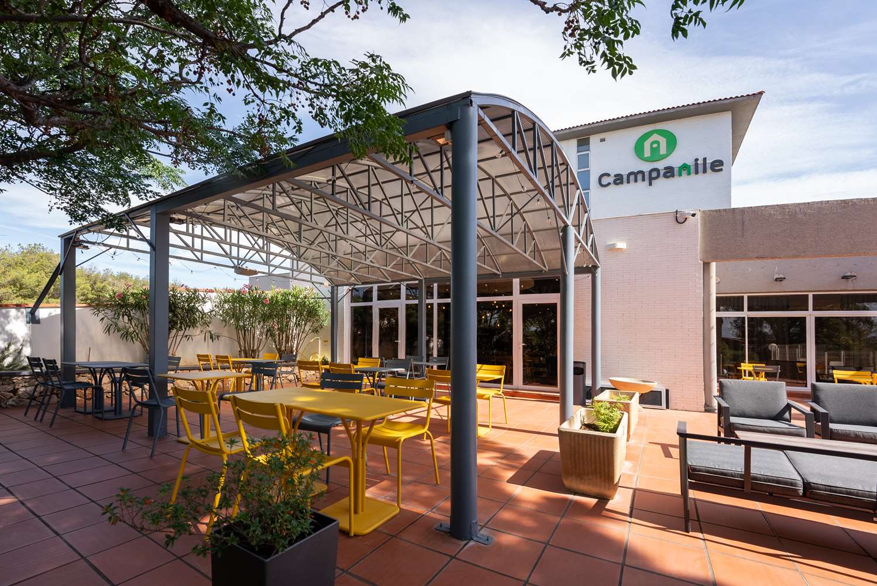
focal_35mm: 14
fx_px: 341
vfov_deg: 81.3
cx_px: 438
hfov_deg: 104.2
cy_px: 293
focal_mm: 14
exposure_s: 1/400
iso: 400
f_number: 8
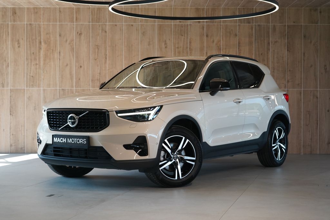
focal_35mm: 65
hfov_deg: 31.0
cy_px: 110
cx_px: 165
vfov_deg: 20.9
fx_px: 596
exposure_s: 1/160
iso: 2000
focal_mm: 65
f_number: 5.6
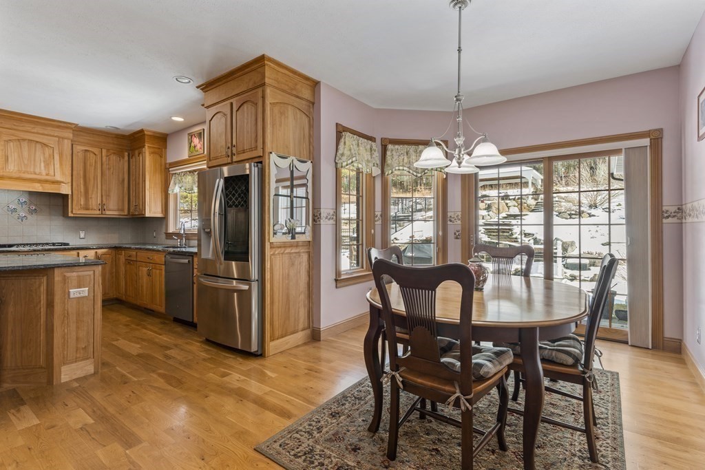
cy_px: 235
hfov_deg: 93.3
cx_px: 352
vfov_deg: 70.5
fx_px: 333
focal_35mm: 17
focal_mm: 17
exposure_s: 1/5
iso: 320
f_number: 9
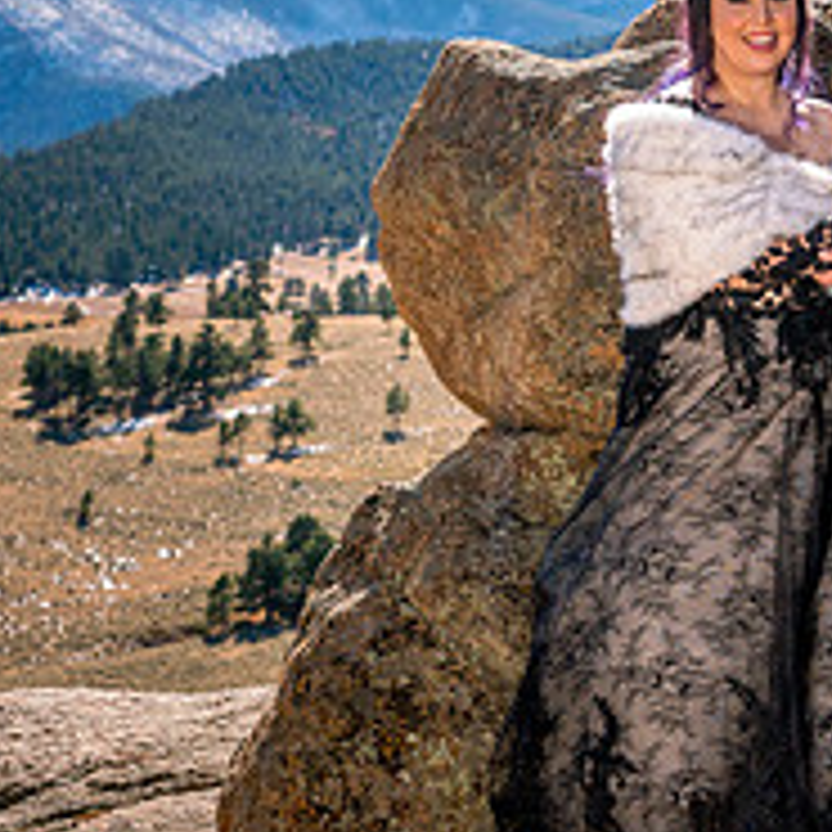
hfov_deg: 14.4
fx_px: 3263
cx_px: 684
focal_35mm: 120
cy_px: 290
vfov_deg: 14.5
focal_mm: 45
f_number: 5.6
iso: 200
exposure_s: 1/1250
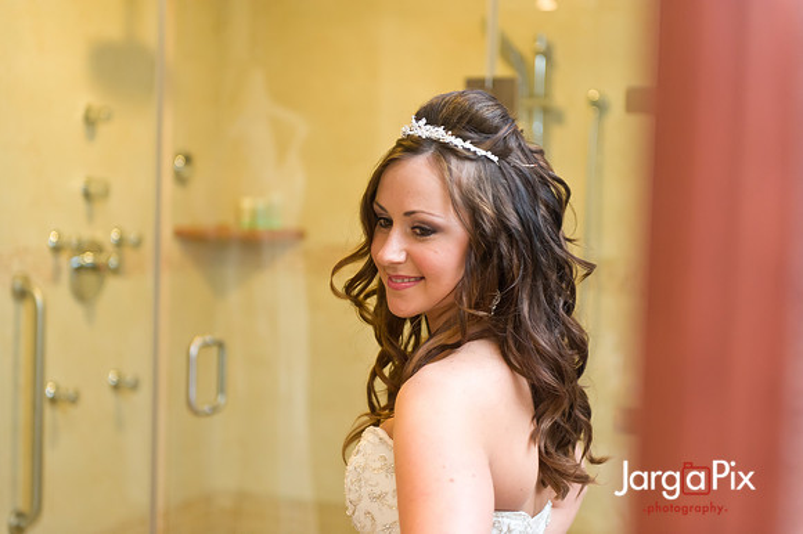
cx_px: 402
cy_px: 267
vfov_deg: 19.4
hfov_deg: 28.9
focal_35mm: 70
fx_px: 1560
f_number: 3.2
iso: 1600
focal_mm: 70
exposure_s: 1/125
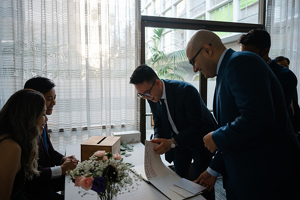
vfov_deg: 46.4
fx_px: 233
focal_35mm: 28
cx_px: 150
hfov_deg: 65.5
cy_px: 100
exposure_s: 1/125
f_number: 2.8
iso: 400
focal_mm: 28
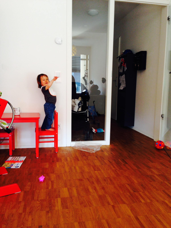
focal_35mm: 33
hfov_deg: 42.9
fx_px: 217
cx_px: 86
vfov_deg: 55.4
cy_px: 114
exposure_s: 1/40
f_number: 2.4
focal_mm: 4.12
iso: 64
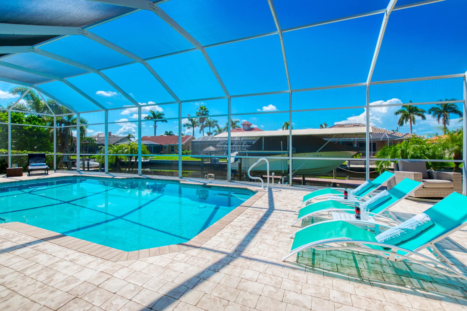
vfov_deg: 77.3
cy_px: 156
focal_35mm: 15
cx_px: 234
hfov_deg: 100.4
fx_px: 195
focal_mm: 10
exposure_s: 1/640
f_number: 8
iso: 200
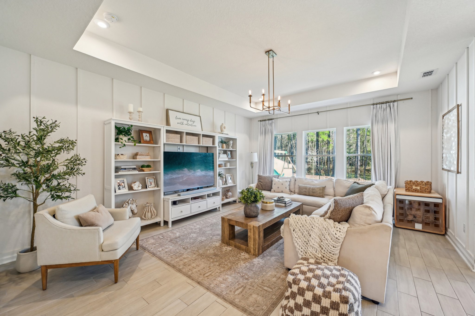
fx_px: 185
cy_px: 158
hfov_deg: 104.3
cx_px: 238
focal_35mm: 14
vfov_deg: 81.1
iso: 400
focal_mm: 14
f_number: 8
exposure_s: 1/10
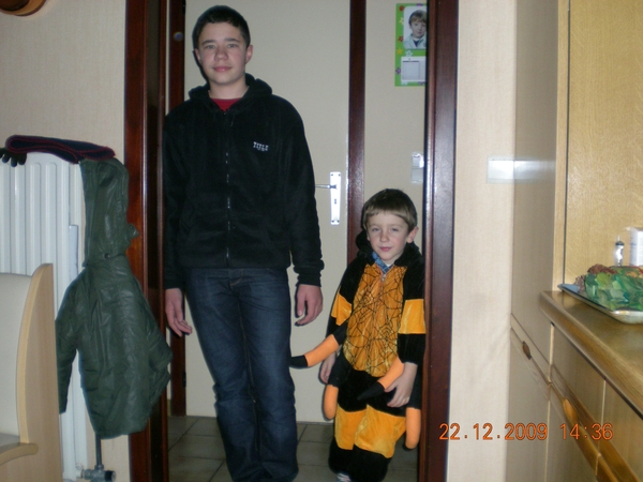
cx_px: 322
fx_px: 706
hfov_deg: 49.0
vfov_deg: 37.7
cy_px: 241
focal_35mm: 38
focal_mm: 6.3
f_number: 3.1
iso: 184
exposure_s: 1/60
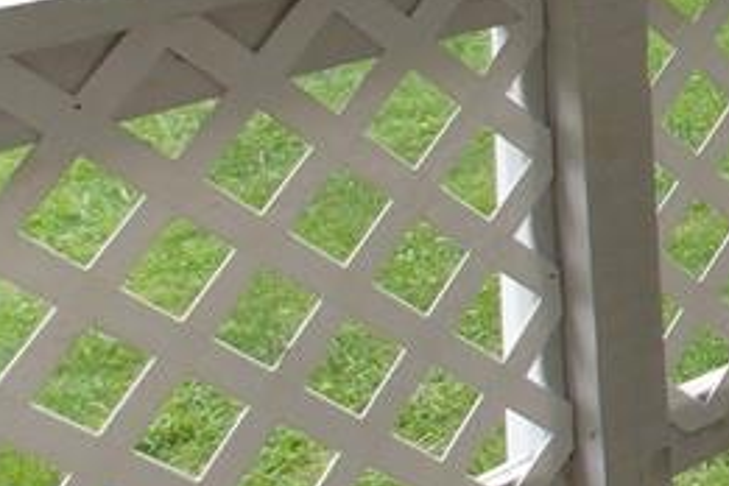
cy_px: -64
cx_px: 1310
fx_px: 1903
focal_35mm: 94
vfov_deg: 14.2
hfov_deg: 17.6
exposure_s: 1/200
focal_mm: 4
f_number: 3.1
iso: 80
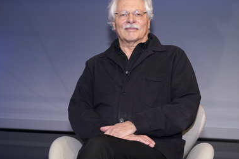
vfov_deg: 22.2
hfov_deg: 32.8
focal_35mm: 61
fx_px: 405
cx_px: 137
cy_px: 70
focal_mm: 51
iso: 1600
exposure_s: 1/160
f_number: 5
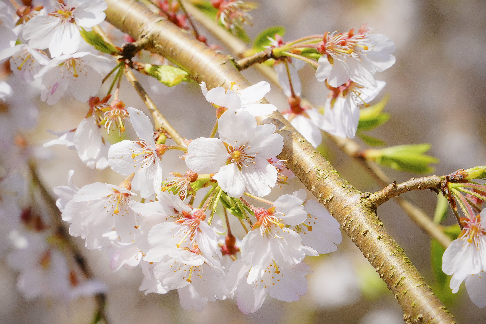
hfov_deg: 8.1
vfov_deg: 5.4
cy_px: 162
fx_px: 3442
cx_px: 243
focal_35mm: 255
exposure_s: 1/320
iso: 200
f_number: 13
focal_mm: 170
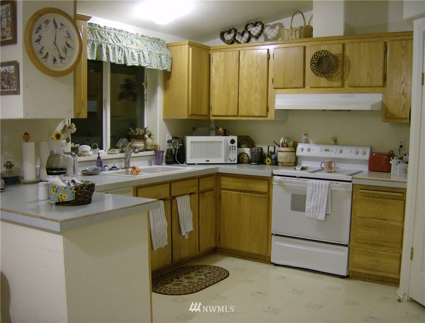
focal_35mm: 36
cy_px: 162
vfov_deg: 39.9
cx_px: 212
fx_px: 444
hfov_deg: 51.2
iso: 200
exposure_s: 1/10.6
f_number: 2.8
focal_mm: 6
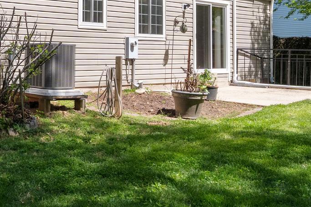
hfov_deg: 34.0
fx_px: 389
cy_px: -64
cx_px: -73
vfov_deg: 25.5
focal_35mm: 45
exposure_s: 1/400
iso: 800
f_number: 9
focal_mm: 15
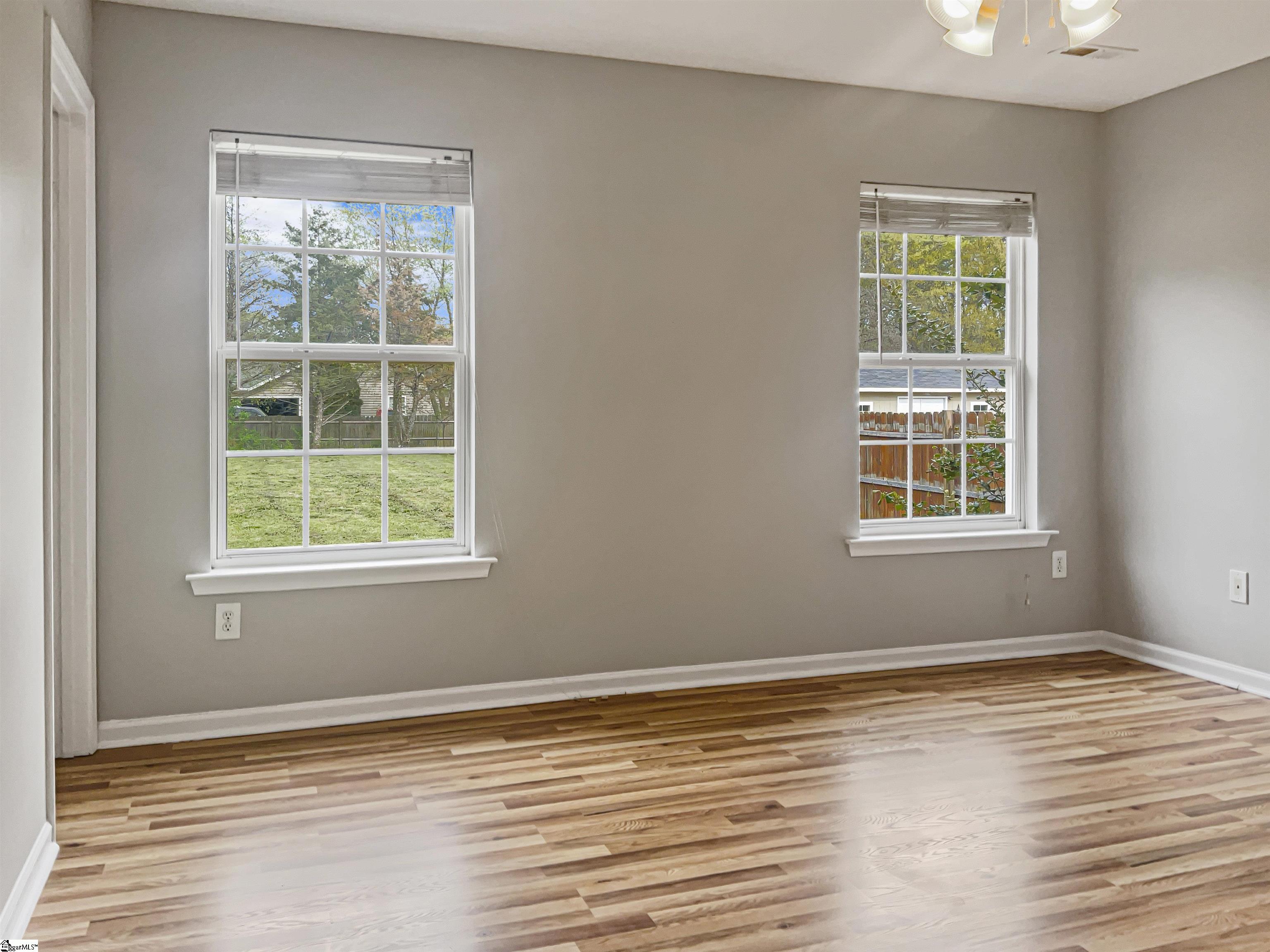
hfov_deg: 61.7
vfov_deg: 48.2
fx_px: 1064
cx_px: 635
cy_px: 476
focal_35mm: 29
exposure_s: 1/90
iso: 20
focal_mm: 3
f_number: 1.8
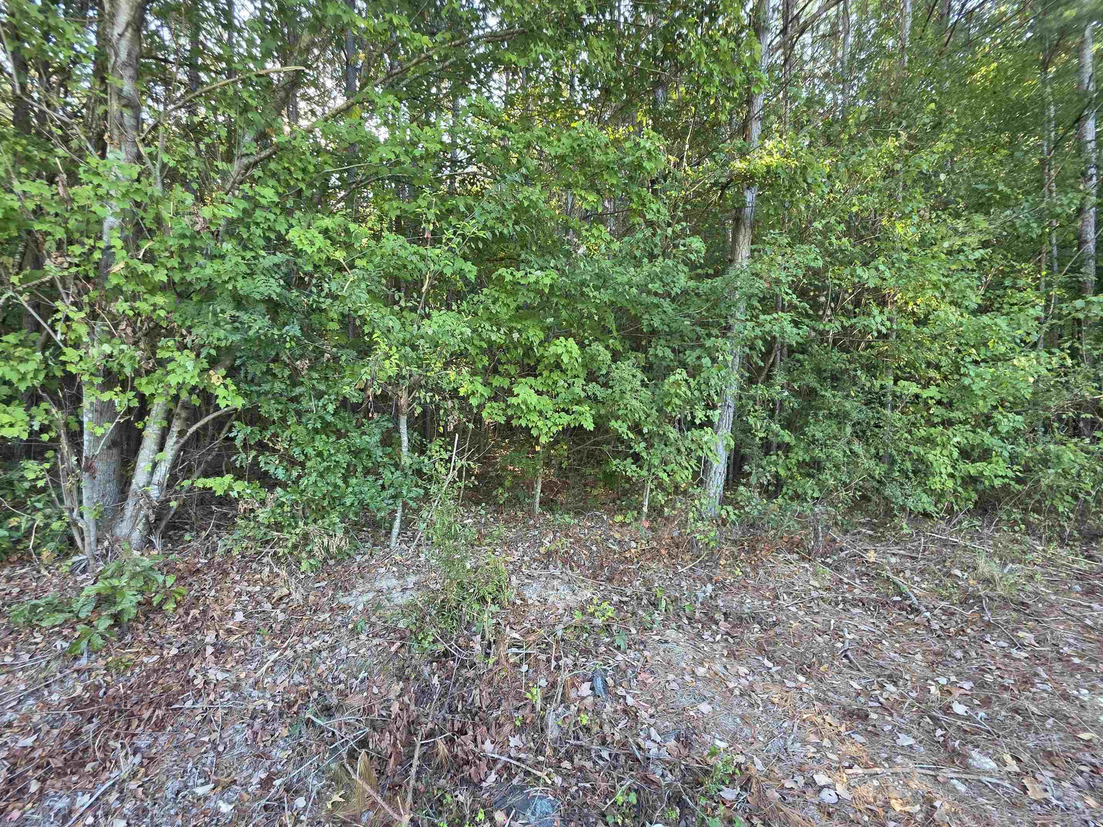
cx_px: 540
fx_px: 446
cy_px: 443
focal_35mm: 14
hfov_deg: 102.1
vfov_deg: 85.5
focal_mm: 2.2
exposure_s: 1/120
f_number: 1.9
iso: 125
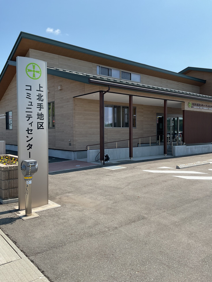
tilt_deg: -2.0
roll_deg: +0.3
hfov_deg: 48.2
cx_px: 106
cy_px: 141
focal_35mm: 29
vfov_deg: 61.7
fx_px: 237
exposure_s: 1/1675
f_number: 1.8
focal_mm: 3
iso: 16
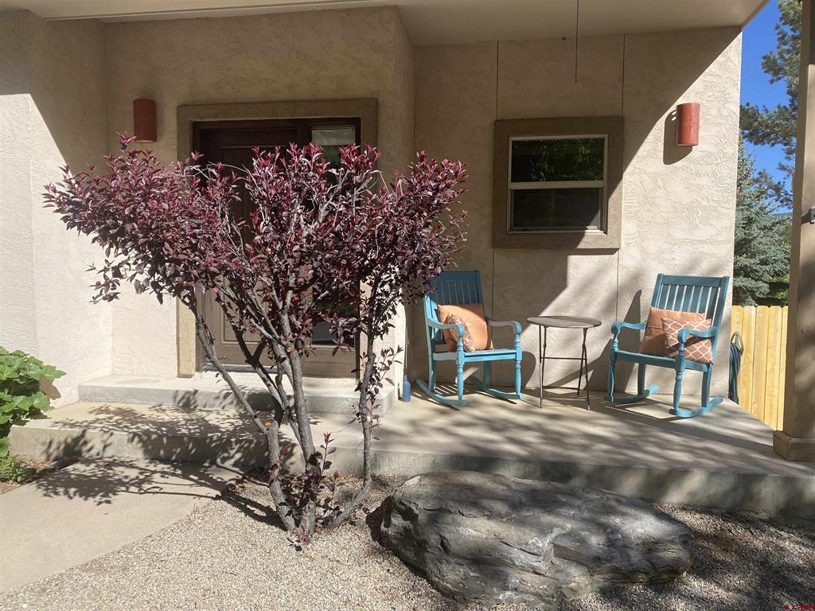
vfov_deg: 53.1
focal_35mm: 26
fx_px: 612
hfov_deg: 67.3
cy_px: 306
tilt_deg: -2.9
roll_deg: -1.4
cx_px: 408
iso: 32
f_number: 1.8
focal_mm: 4.25
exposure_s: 1/2141
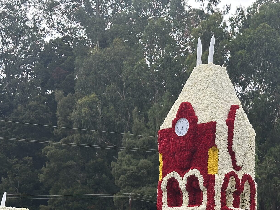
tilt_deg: +6.5
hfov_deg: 19.3
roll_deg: -0.5
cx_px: 249
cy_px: 195
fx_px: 809
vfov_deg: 14.6
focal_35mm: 100
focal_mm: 6.86
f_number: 1.78
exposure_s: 1/320
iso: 64
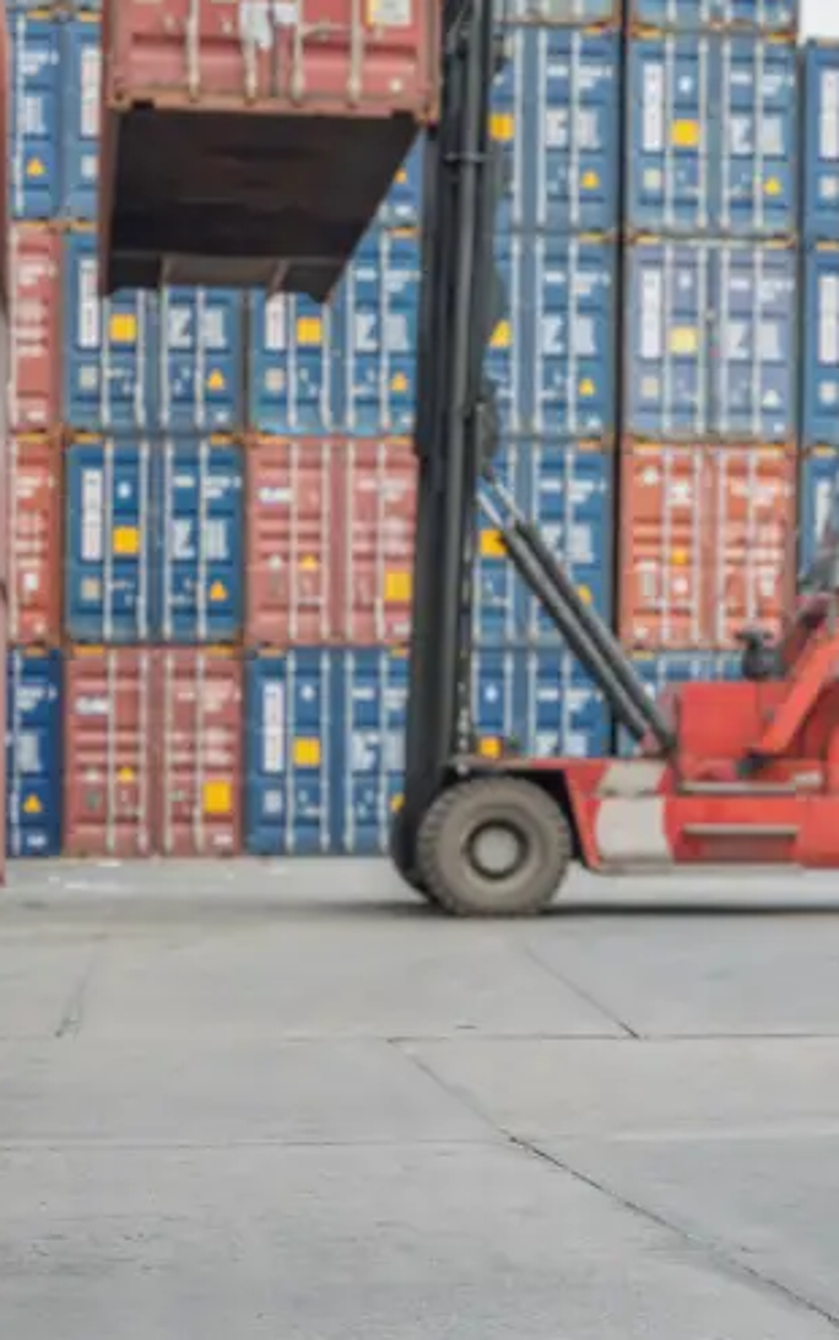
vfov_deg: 19.3
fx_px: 3945
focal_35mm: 108
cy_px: 666
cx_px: 966
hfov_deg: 11.9
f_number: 2.8
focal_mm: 70
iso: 160
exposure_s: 1/250
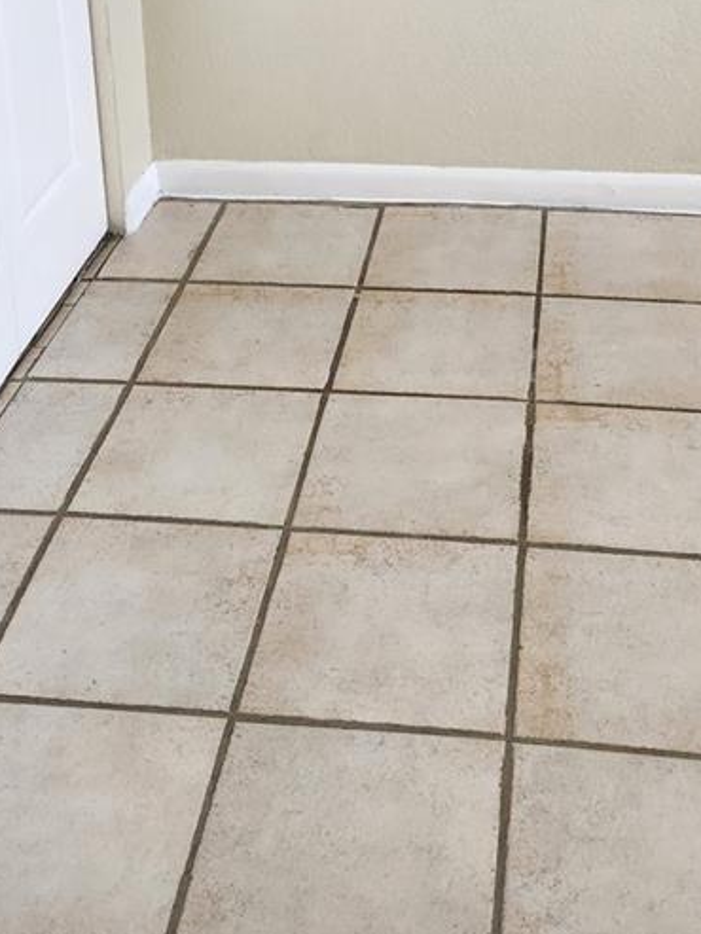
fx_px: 1511
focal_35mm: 56
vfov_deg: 29.9
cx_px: 358
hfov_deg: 26.1
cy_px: -159
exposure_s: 1/180
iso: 160
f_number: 1.8
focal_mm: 5.4
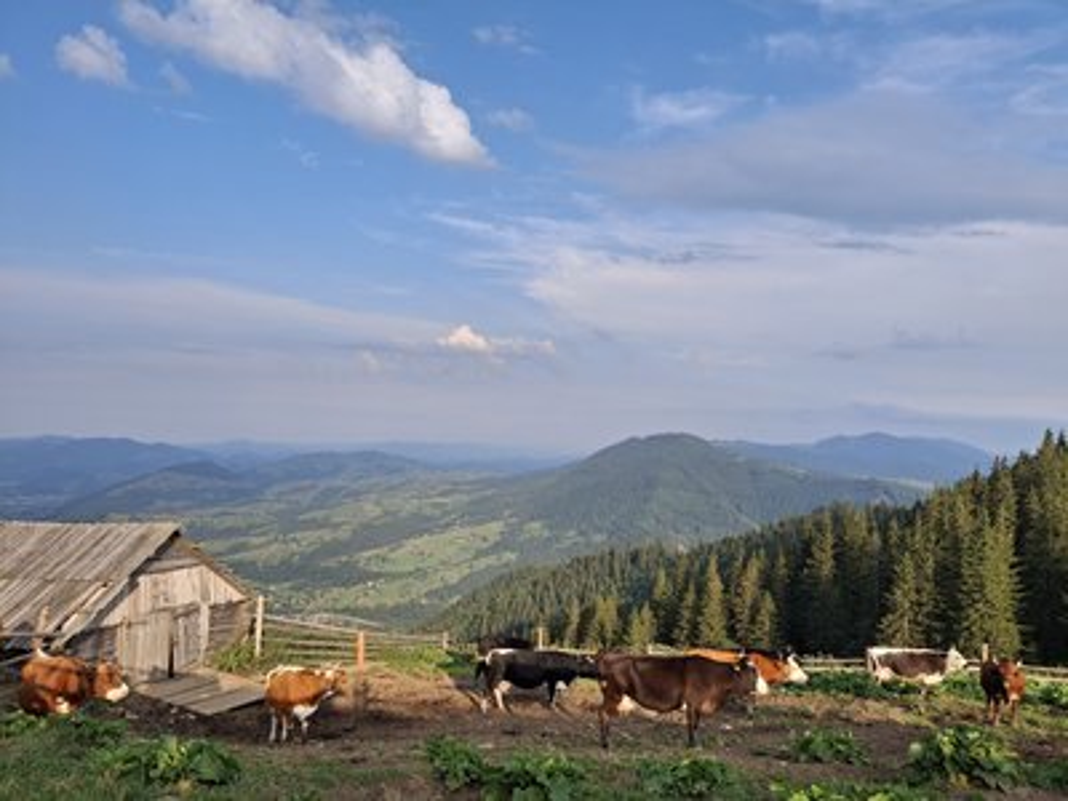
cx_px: 534
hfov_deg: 69.4
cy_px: 400
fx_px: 771
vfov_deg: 54.9
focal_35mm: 25
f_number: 1.8
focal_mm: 4.69
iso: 32
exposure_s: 1/929
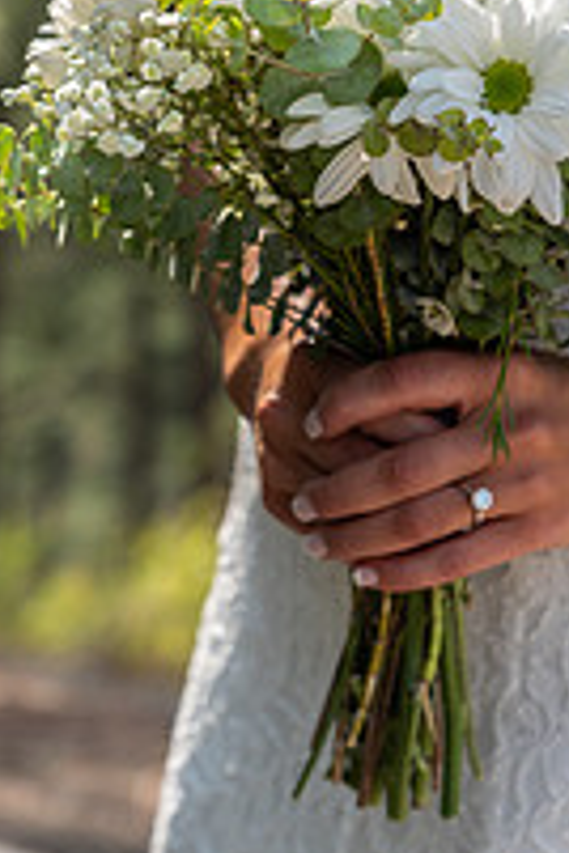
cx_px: 493
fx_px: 3722
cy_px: 344
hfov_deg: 8.7
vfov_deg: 13.1
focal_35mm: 157
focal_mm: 70
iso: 80
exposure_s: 1/160
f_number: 4.5
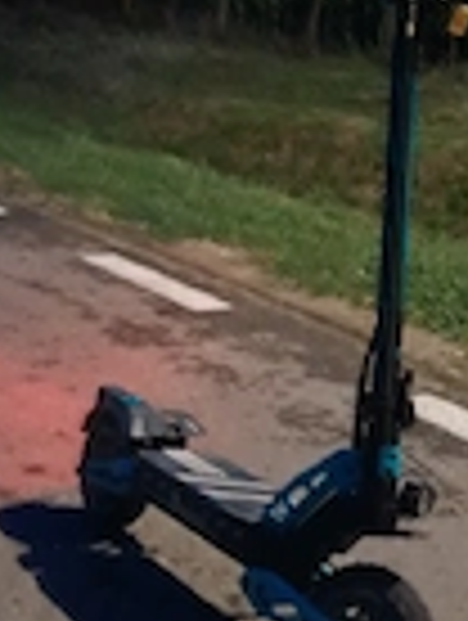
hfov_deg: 18.9
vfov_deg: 24.2
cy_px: 45
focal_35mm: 78
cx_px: 328
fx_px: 1402
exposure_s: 1/4
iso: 2000
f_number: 1.8
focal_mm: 4
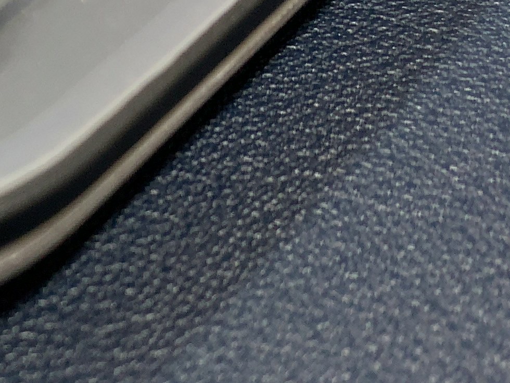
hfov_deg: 16.5
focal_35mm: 107
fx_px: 1576
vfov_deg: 13.7
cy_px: 12
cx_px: -283
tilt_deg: -45.3
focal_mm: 4.25
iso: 50
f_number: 1.8
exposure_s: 1/60
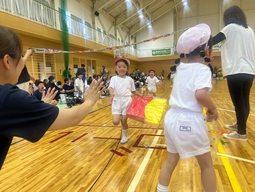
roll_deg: +2.8
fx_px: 192
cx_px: 128
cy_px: 96
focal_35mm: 26
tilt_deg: -3.8
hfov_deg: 67.3
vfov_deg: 53.1
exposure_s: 1/100
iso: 80
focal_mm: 5.7
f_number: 1.5
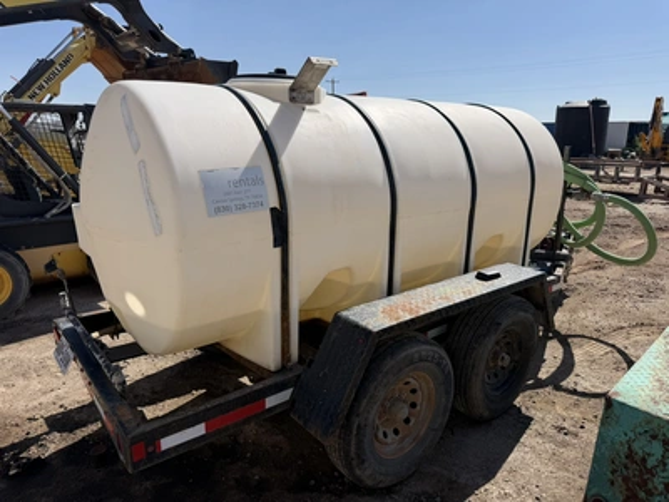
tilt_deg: -12.8
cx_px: 334
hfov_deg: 71.6
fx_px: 464
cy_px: 251
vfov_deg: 56.8
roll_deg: +0.8
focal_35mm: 24
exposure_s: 1/6711
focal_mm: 6.76
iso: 80
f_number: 1.78
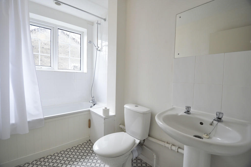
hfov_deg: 100.5
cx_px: 126
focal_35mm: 15
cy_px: 84
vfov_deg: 77.2
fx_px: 104
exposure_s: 1/60
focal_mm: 10
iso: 400
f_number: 4
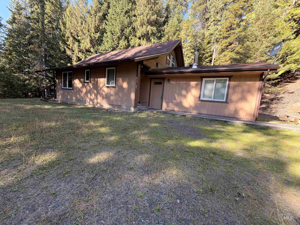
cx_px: 150
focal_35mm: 14
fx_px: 121
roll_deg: -5.1
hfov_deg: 102.1
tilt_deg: -6.4
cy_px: 112
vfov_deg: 85.7
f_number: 2.2
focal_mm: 2.22
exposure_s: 1/121
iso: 50
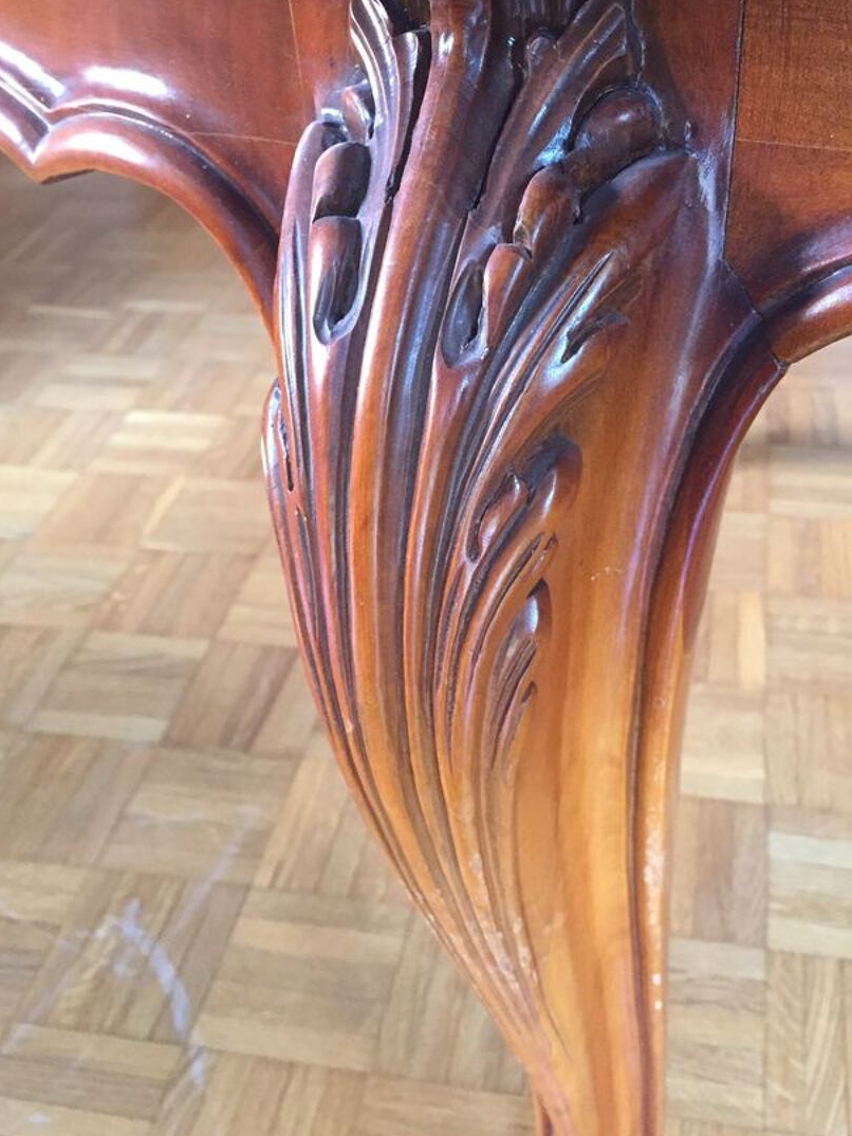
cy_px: 473
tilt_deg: -36.4
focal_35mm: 36
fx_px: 1181
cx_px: 502
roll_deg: +3.8
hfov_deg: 39.5
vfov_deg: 51.1
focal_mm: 4.15
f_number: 2.2
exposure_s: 1/33
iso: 320
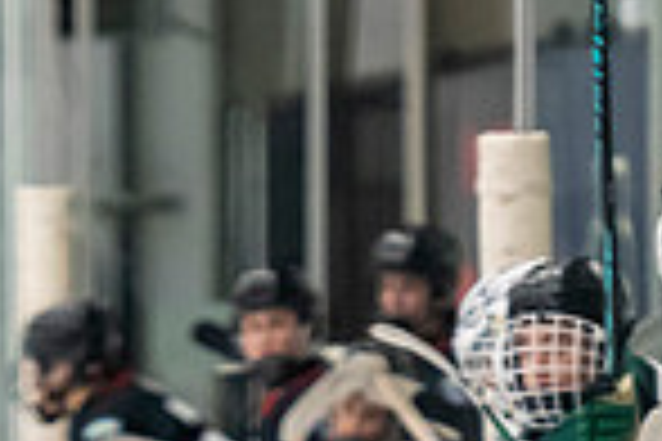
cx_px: -165
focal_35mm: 815
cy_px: 1097
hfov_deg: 2.5
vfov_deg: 1.7
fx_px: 14986
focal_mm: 145
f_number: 3.2
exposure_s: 1/640
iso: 2000
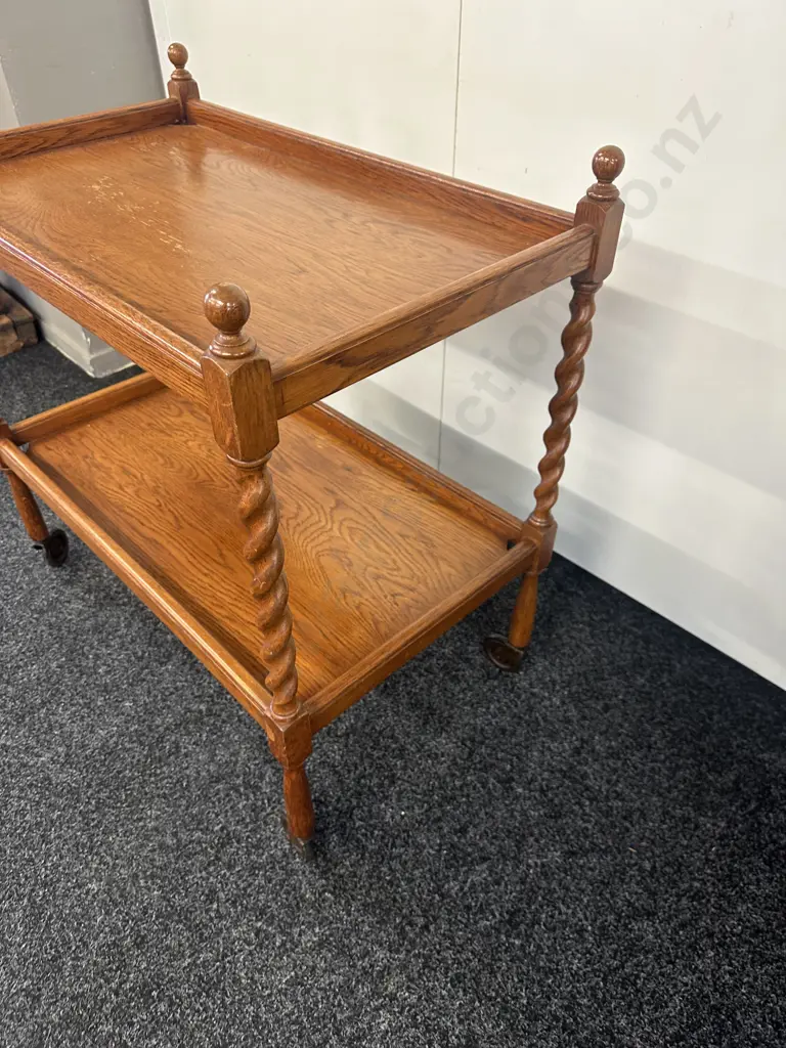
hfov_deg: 56.8
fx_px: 727
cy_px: 524
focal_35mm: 24
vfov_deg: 71.6
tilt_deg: -41.2
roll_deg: +2.4
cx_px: 393
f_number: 1.78
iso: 200
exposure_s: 1/50
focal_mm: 6.86
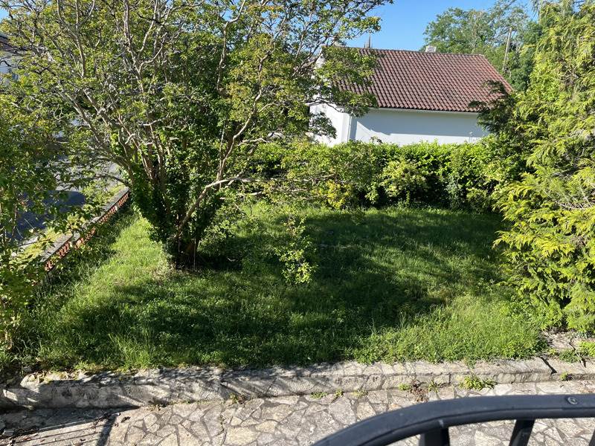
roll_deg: -3.5
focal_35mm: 26
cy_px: 223
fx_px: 447
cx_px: 298
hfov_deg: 67.3
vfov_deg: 53.1
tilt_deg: -19.1
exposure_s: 1/1075
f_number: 1.6
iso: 50
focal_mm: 5.1
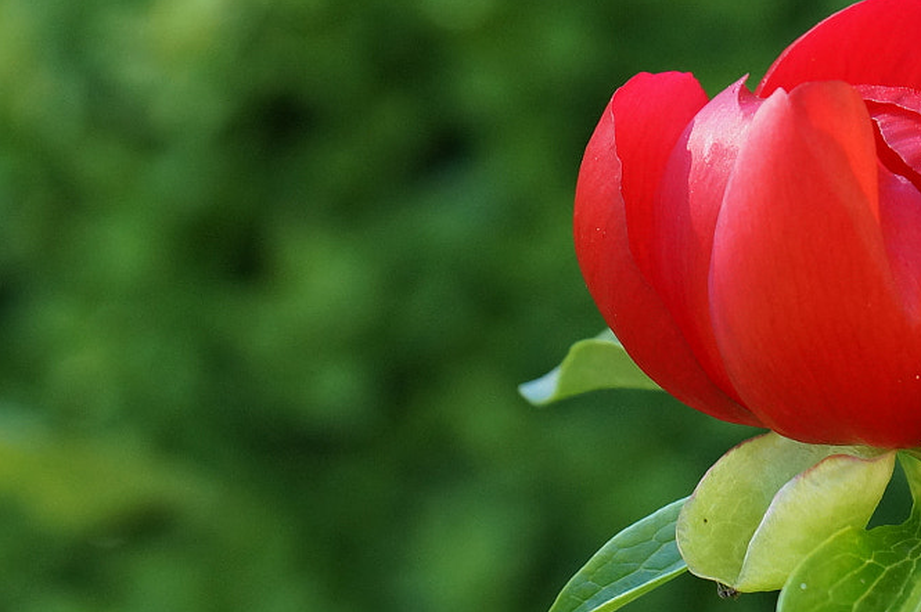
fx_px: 12452
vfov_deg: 2.8
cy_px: 188
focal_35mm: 487
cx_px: 972
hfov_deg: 4.2
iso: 640
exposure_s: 1/250
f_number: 5.6
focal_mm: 135
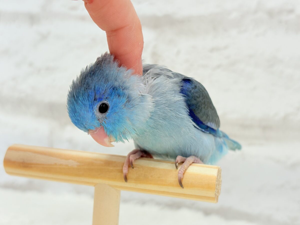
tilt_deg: -3.1
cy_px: 112
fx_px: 451
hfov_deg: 36.8
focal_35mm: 52
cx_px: 150
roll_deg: -3.2
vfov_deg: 28.0
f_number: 1.6
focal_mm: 5.96
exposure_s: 1/100
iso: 80
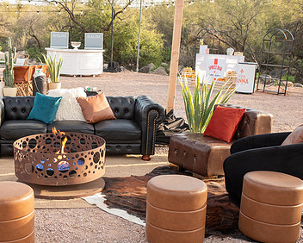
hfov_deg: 33.2
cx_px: 62
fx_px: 493
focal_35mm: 55
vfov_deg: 27.6
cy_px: 133
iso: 400
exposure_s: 1/200
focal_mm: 35
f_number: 5.6
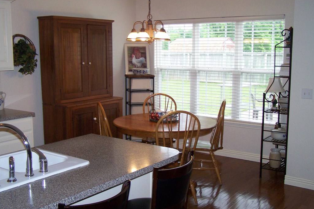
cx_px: 157
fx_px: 392
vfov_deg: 29.8
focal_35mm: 45
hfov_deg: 43.6
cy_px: 100
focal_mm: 7.1
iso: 160
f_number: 2.9
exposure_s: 1/60
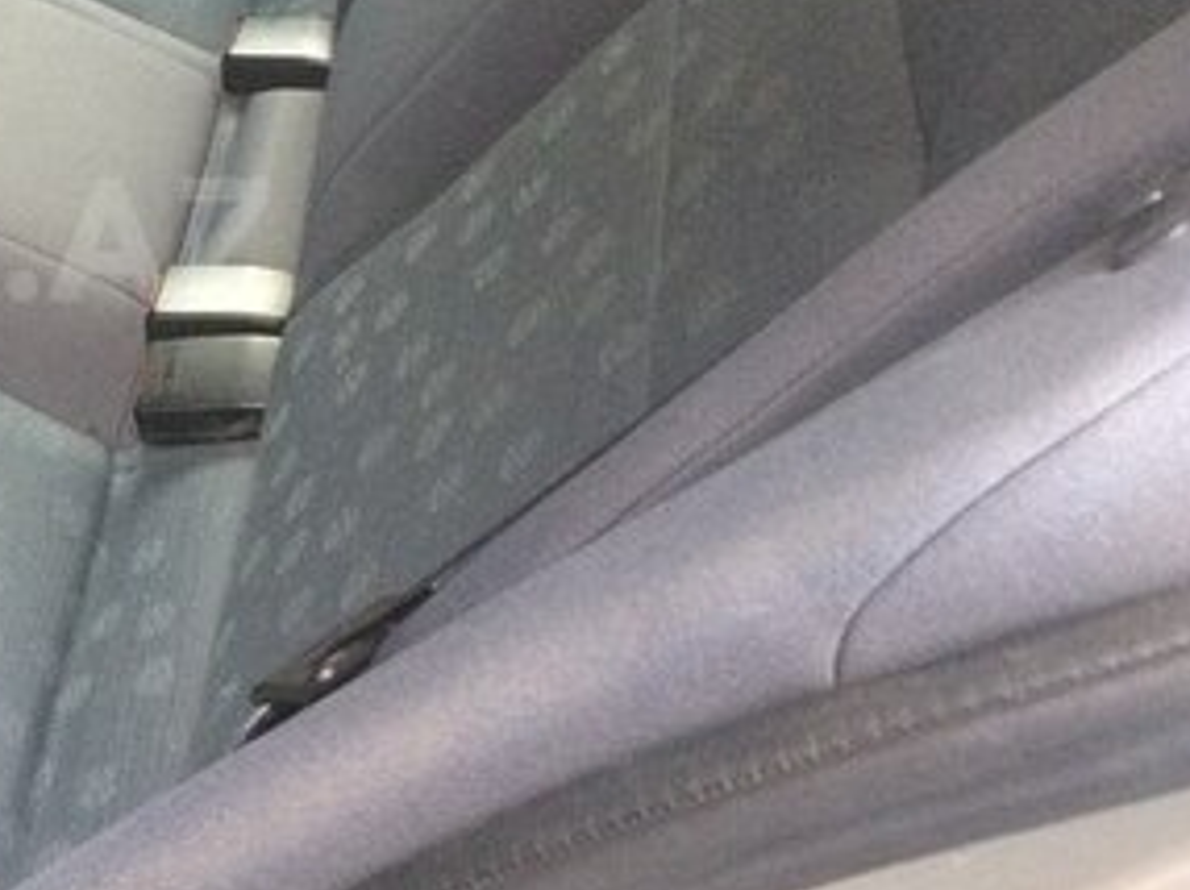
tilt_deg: -40.0
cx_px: -154
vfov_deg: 21.7
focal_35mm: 67
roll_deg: -1.3
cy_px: 239
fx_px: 2301
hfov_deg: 26.5
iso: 200
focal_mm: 4.15
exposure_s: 1/33
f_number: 2.2
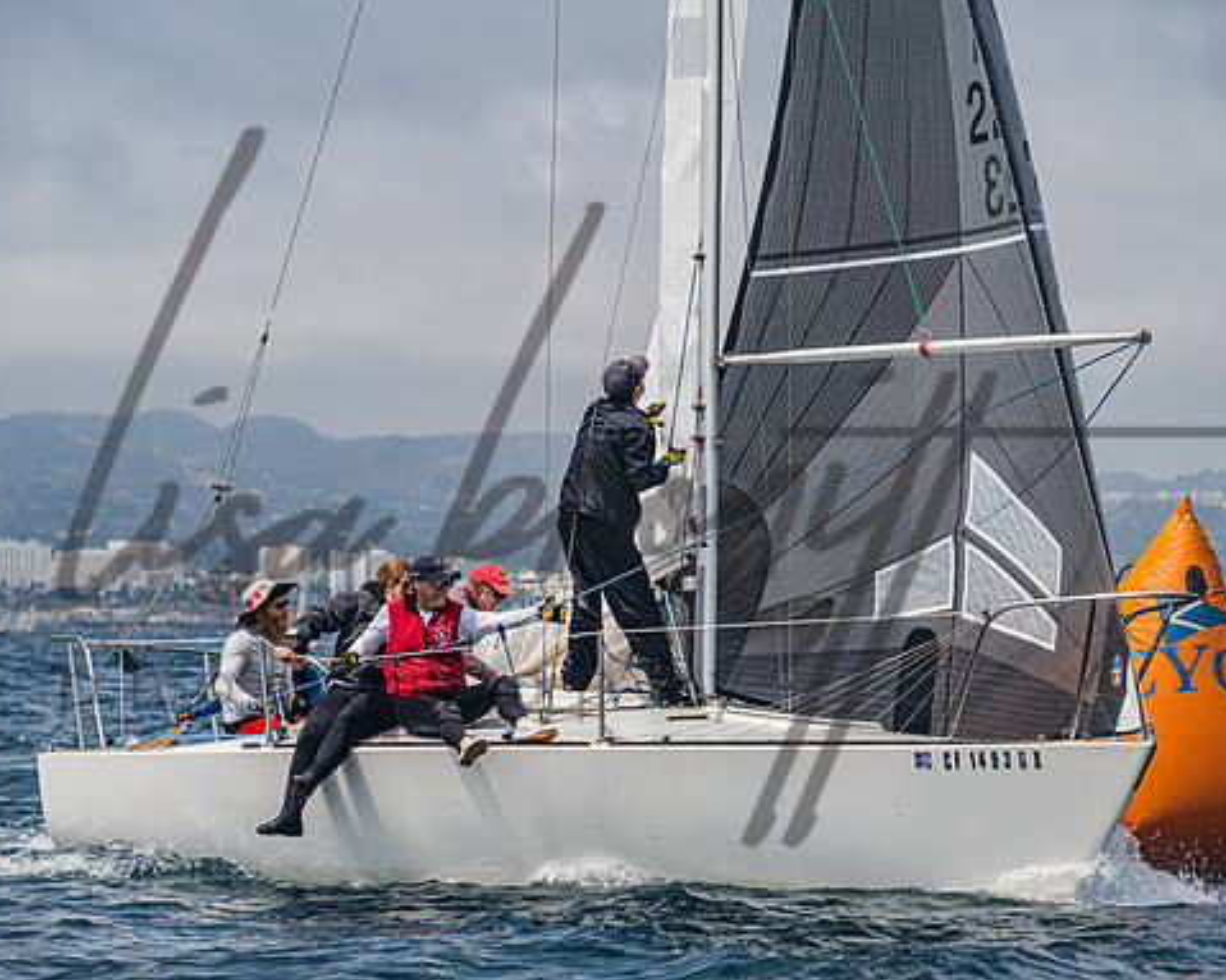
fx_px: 6494
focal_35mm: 179
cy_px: 516
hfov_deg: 10.8
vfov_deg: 8.6
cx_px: 637
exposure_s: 1/1000
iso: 250
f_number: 6.3
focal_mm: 140
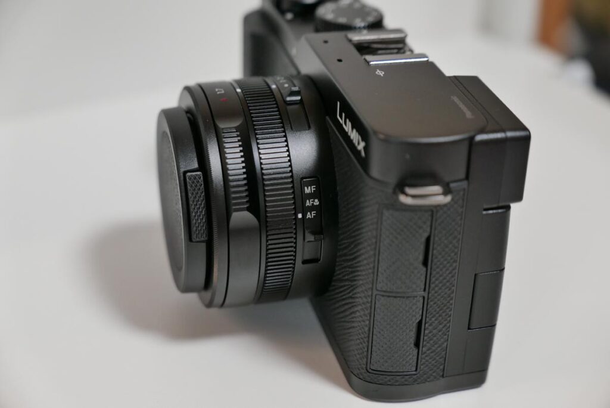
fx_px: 1271
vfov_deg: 18.2
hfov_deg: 27.0
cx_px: 305
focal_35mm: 75
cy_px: 204
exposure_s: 1/125
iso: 500
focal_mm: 34
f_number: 2.8
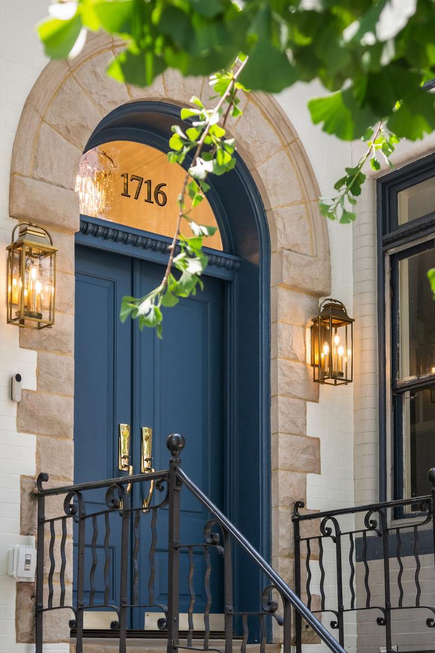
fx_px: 1125
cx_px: 228
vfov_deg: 32.4
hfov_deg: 21.9
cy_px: 344
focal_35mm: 62
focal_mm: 30
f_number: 4
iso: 400
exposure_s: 1/250
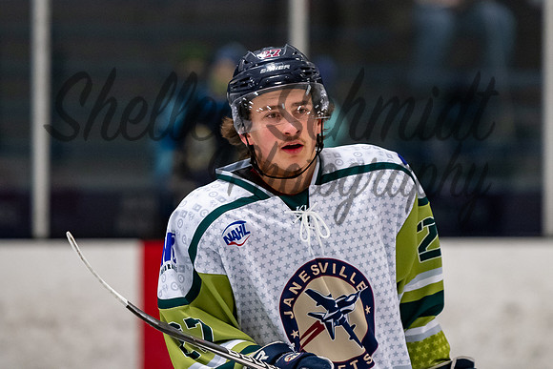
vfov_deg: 3.6
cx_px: 285
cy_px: 135
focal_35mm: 380
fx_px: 5831
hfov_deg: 5.4
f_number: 3.2
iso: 2000
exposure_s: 1/800
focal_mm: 195
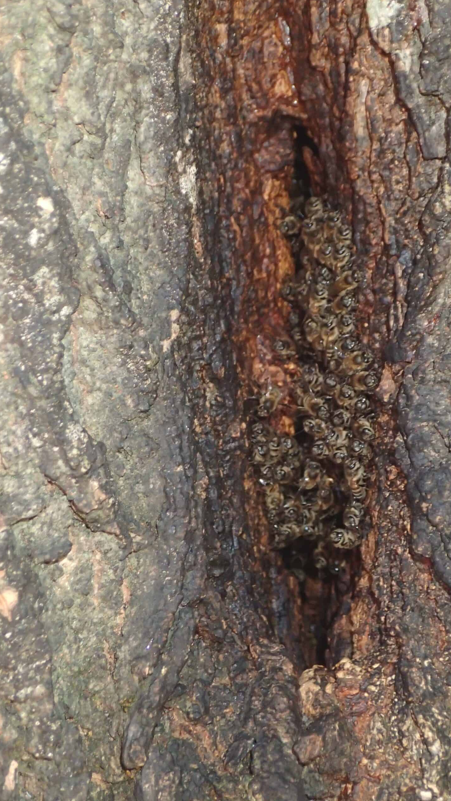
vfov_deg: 43.7
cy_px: 400
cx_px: 294
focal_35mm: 47
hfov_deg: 25.3
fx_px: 999
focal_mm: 7.86
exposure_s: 1/40
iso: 640
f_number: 9
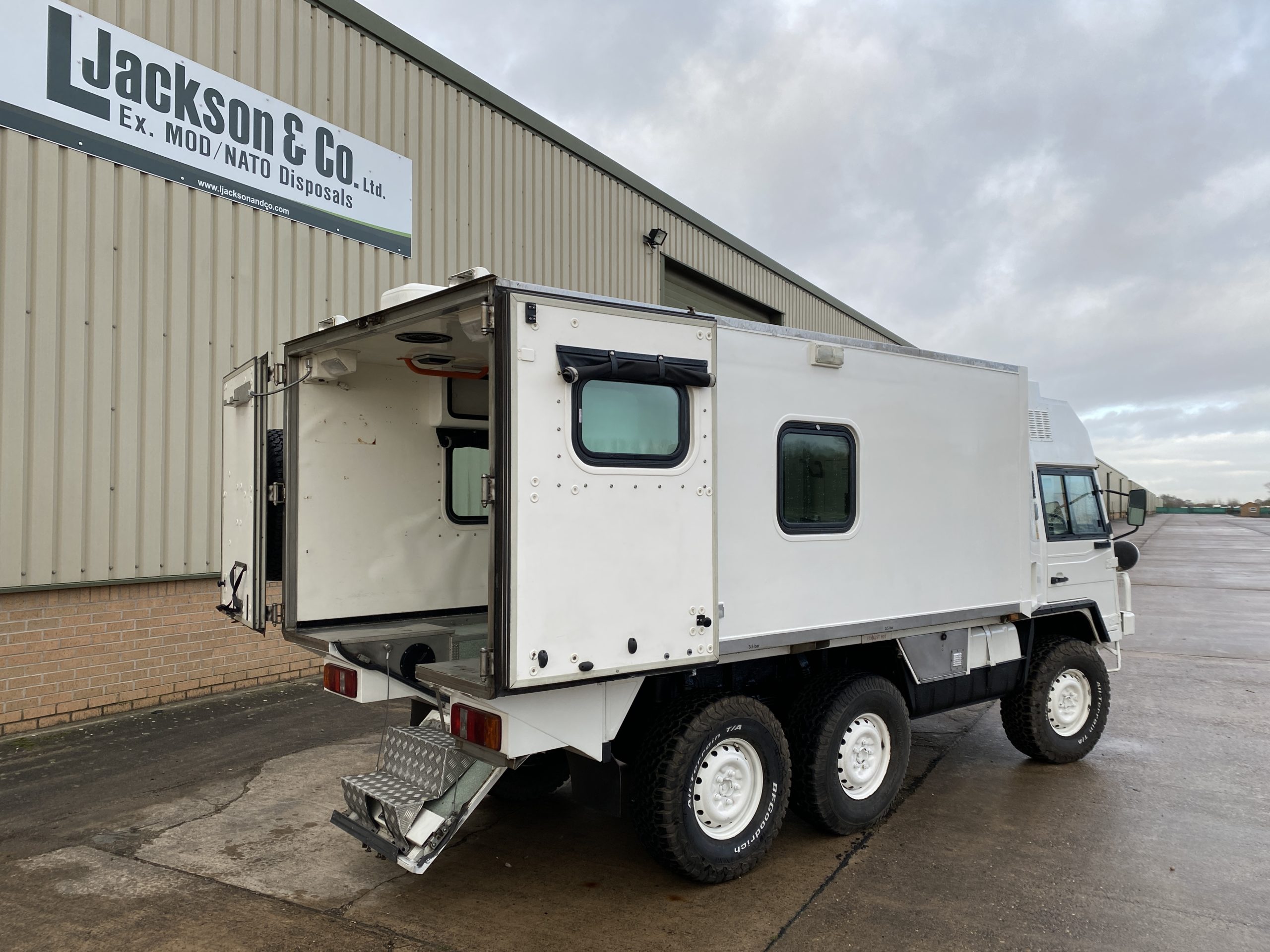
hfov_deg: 67.3
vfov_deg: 53.1
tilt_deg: +1.9
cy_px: 476
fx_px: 954
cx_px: 635
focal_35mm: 26
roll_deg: +0.8
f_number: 1.8
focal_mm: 4.25
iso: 32
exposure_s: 1/529
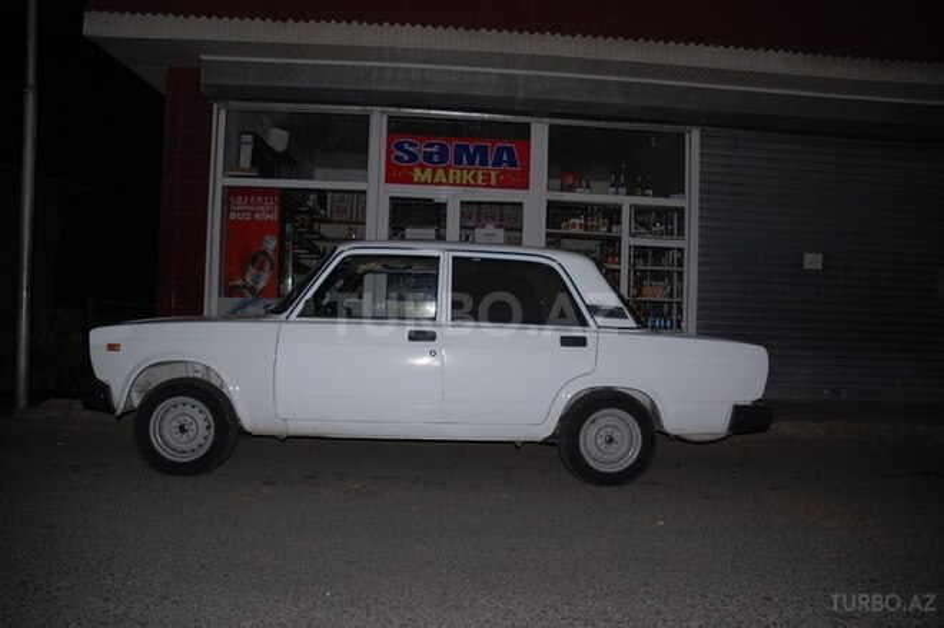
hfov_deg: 67.4
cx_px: 472
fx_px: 707
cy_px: 314
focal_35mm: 27
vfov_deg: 47.9
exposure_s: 1/60
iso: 400
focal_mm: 18
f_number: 3.5
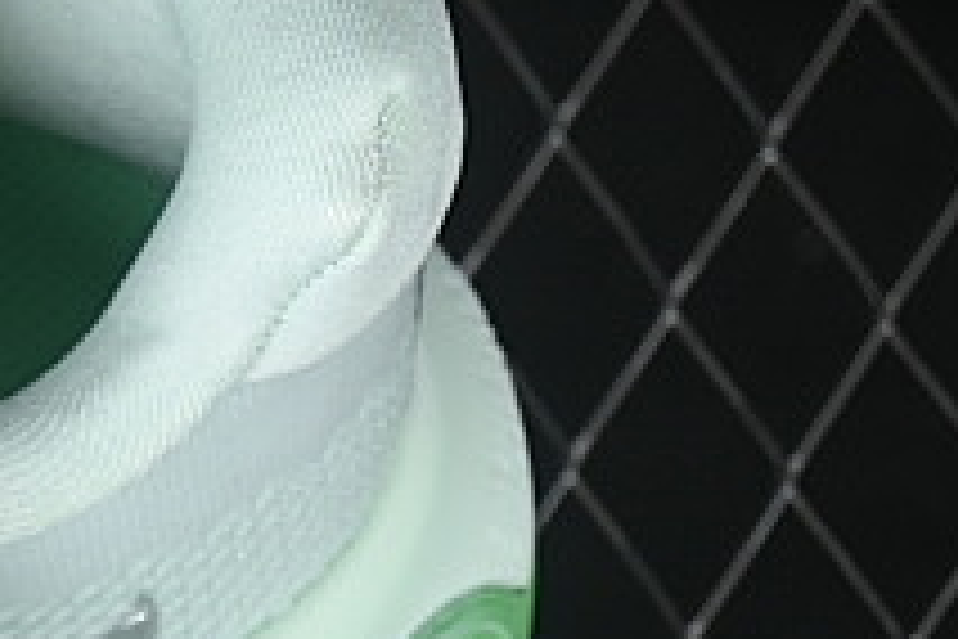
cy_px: 1174
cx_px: -1061
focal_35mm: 381
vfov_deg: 3.6
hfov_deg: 5.3
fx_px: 10138
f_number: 7.1
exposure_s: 1/80
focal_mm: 50
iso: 160
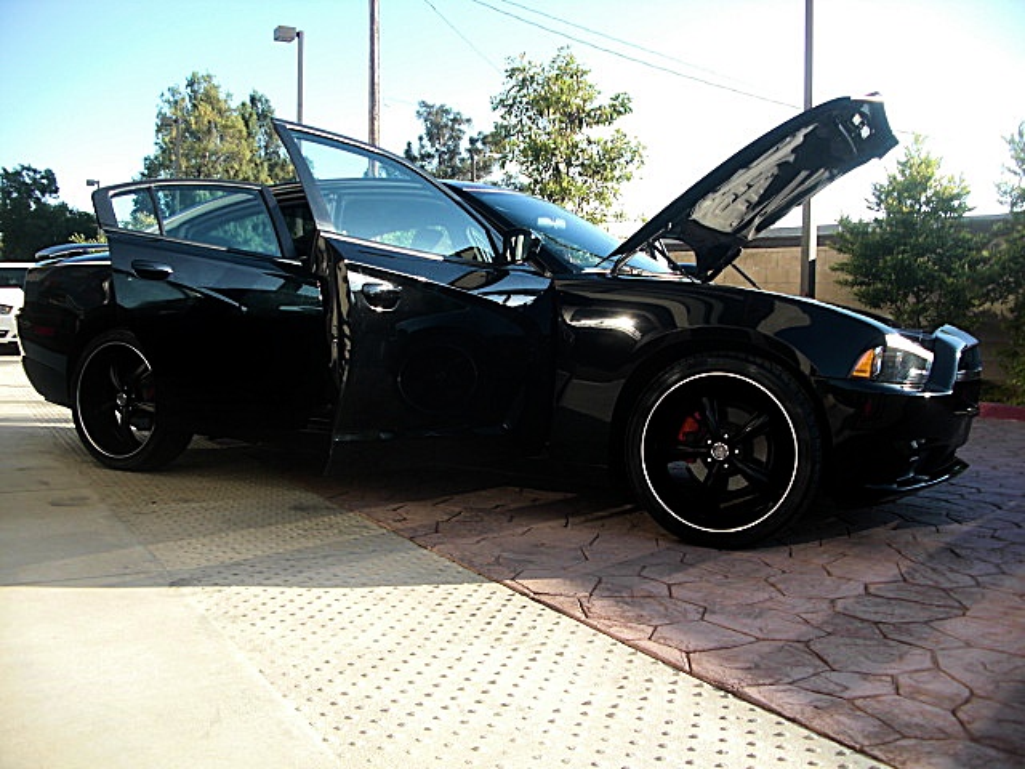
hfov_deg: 51.4
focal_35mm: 36
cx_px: 512
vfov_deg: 39.7
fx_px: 1066
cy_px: 384
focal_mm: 6.3
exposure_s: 1/250
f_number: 2.8
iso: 50
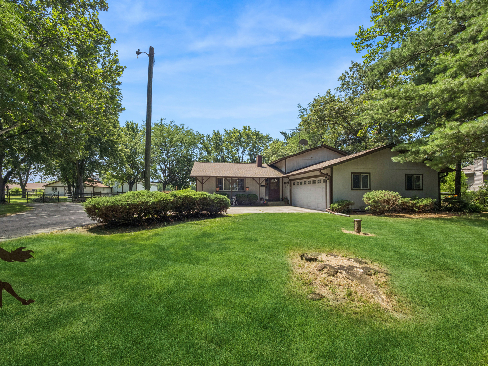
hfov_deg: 102.1
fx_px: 197
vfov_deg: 85.7
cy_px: 183
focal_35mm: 14
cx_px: 244
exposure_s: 1/400
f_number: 8
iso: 400
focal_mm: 7
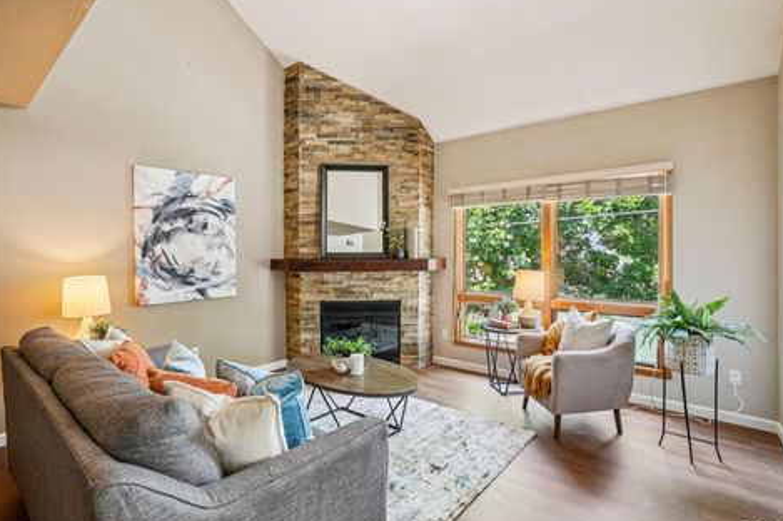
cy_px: 260
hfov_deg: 96.7
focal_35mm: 16
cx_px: 407
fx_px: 348
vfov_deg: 73.7
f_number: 8
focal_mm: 10
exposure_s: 1/15
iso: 400
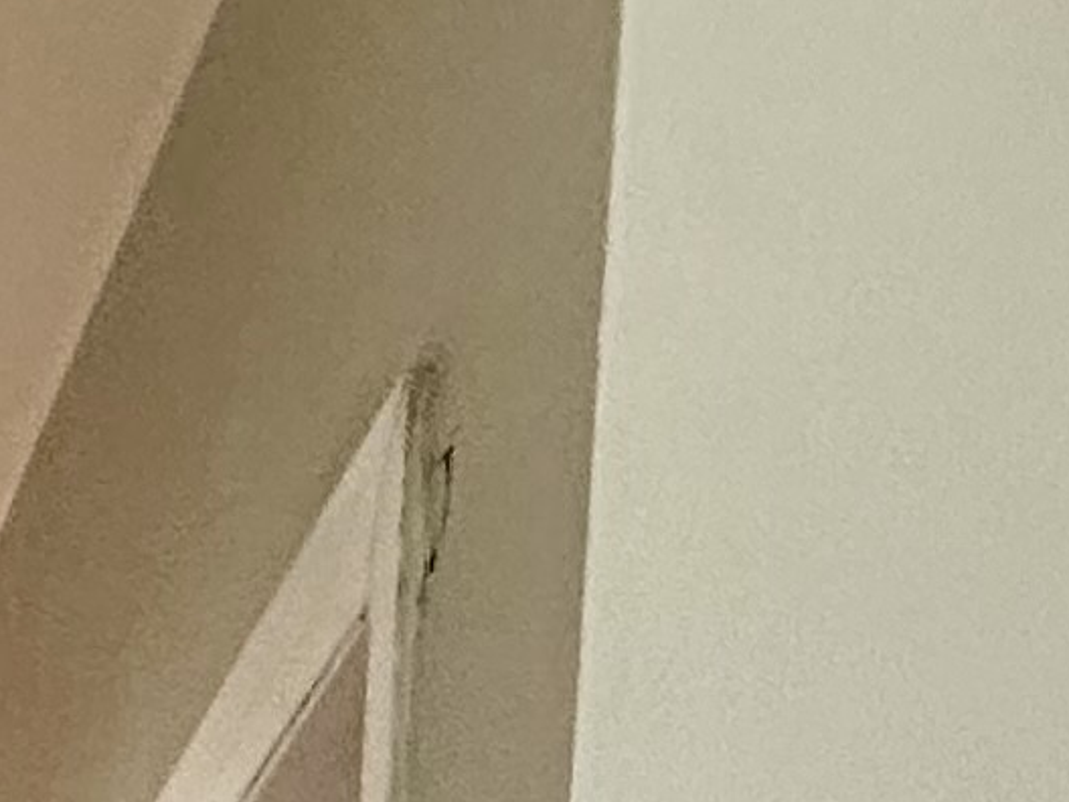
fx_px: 3304
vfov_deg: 8.9
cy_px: 2898
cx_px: -960
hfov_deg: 15.4
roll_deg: -1.9
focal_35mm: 107
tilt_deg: -6.2
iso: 64
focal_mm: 2.22
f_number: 2.2
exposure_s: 1/99
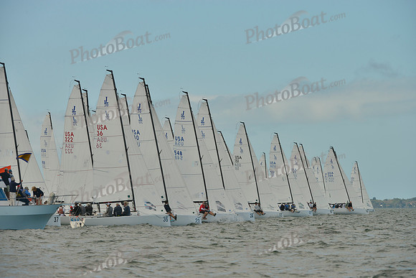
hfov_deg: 8.2
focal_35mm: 250
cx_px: 208
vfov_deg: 5.5
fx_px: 2889
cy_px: 139
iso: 280
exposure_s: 1/800
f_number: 9
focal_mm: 250
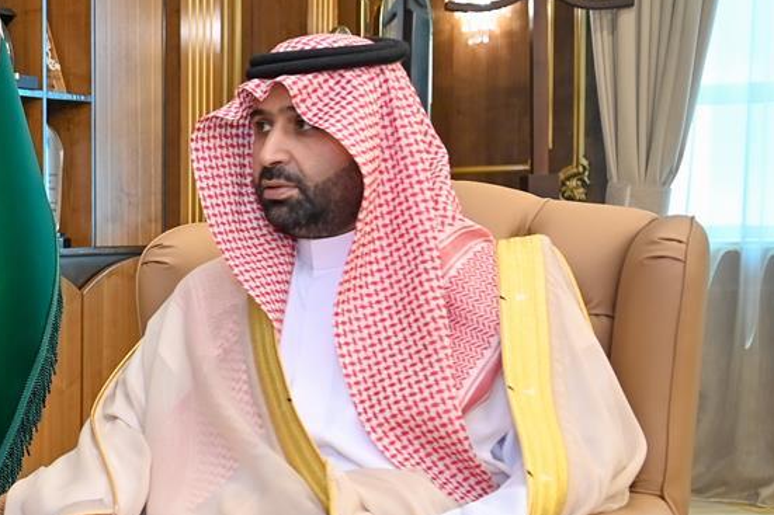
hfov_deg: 19.9
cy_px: 352
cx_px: -264
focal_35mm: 93
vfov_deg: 14.7
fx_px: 1999
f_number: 3.2
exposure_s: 1/250
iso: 800
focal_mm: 32
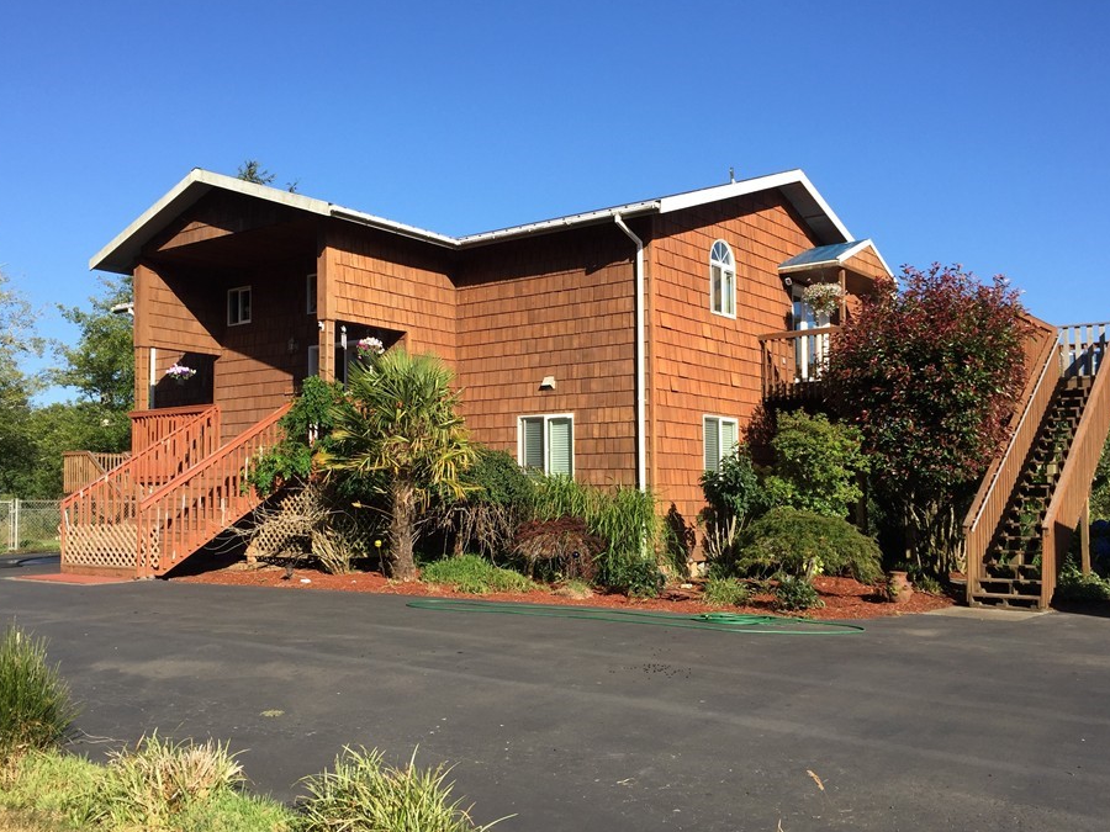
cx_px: 534
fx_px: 1058
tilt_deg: +3.3
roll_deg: -1.1
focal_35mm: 33
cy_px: 439
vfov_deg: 42.9
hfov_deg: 55.3
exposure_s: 1/1199
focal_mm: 4.15
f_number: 2.2
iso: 32
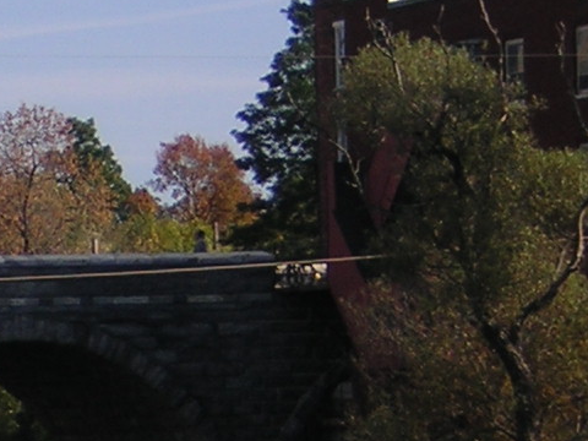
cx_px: -311
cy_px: 474
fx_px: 5266
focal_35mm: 310
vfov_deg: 4.8
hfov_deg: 6.3
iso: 100
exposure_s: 1/527
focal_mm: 12.1
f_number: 4.3
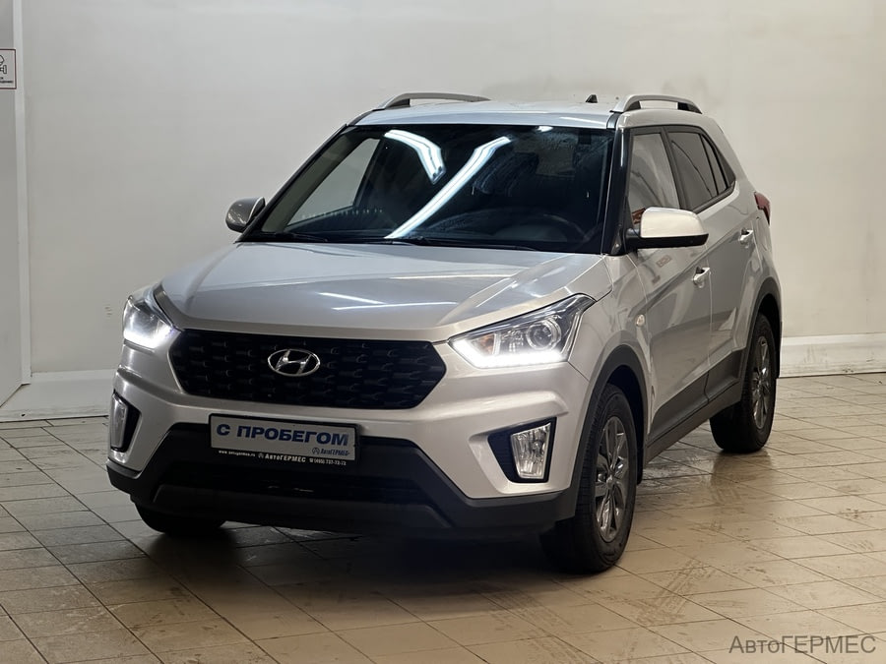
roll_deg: -0.6
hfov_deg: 25.3
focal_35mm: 77
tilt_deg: -5.6
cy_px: 332
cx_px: 443
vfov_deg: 19.1
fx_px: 1971
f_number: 2.8
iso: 125
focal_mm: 9
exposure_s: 1/50
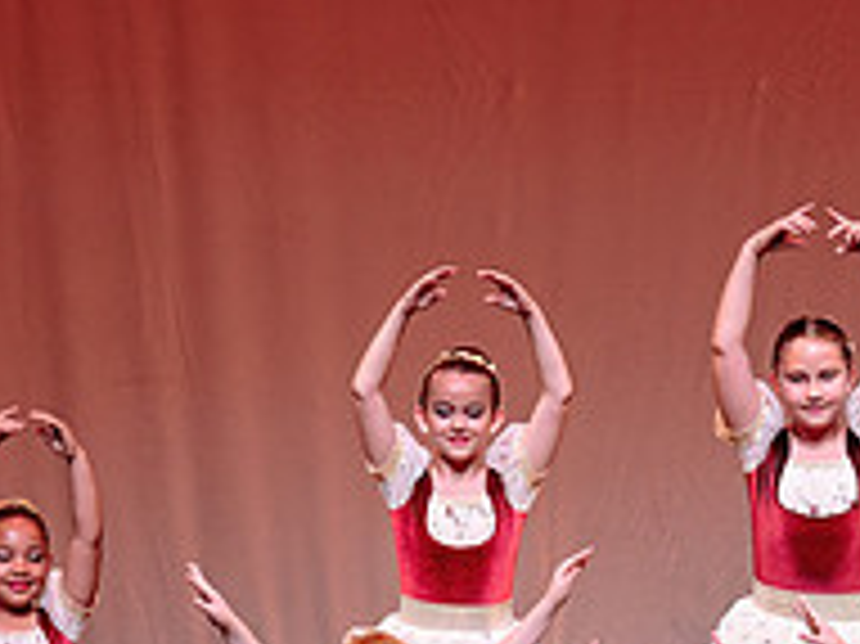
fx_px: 8268
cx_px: 600
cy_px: 731
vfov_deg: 4.4
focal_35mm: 333
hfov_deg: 6.0
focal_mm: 110
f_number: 2.8
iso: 1250
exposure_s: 1/500
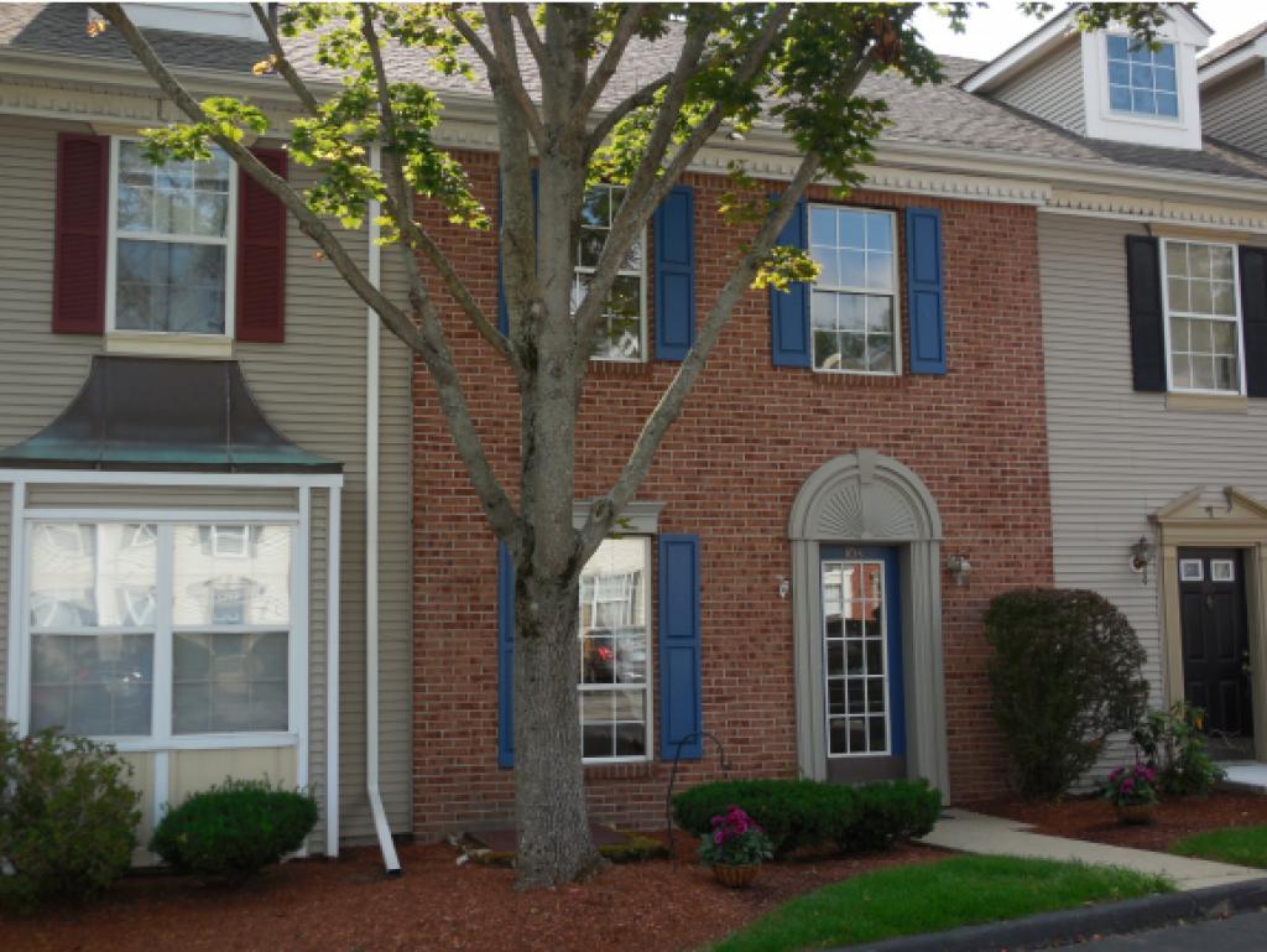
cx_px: 634
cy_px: 476
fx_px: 1465
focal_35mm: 40
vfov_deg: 36.0
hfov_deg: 46.8
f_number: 3.6
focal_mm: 7.1
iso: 125
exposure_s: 1/400
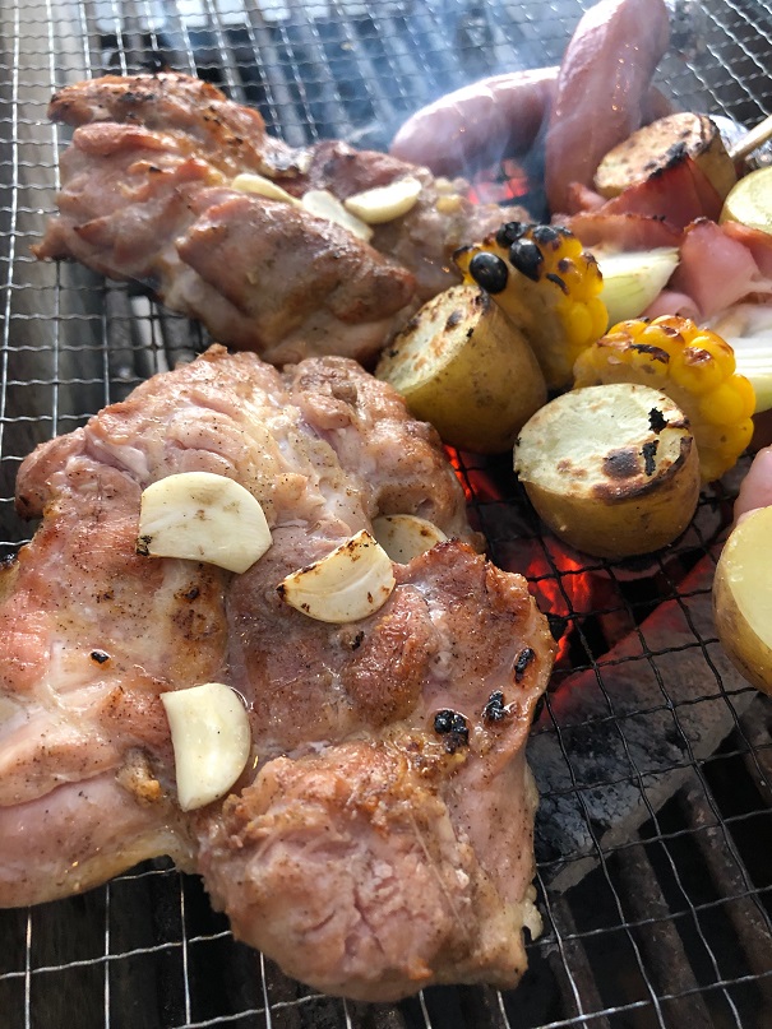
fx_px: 833
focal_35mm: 28
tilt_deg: -52.6
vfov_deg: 63.5
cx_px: 386
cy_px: 514
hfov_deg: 49.7
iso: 64
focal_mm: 3.99
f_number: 1.8
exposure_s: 1/15
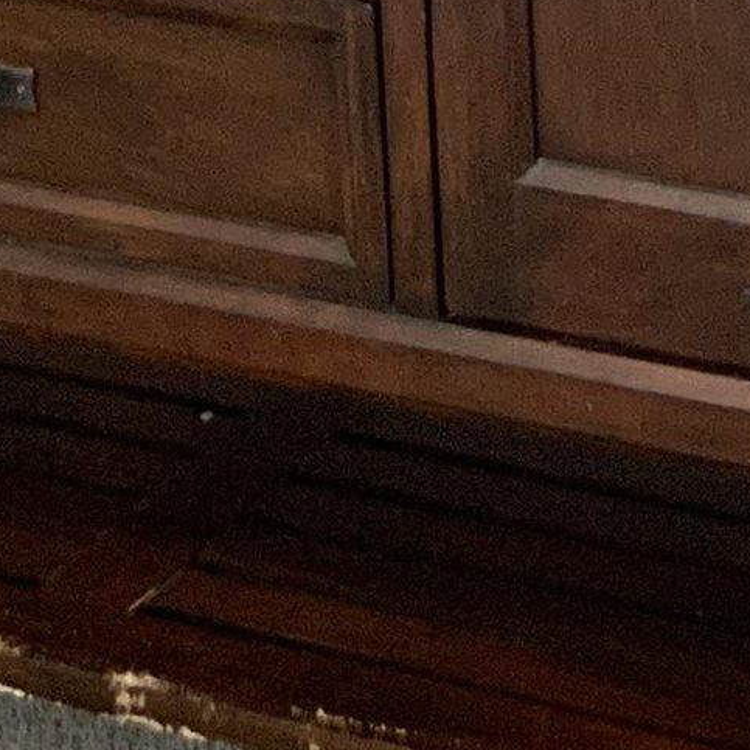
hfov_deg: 10.6
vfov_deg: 10.1
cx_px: 811
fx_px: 3996
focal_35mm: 163
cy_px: -592
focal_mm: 3
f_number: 1.8
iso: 200
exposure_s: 1/60
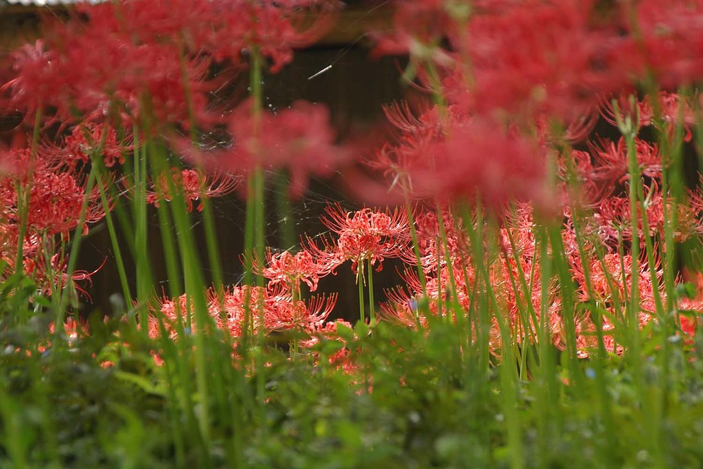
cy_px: 234
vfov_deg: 5.8
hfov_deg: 8.7
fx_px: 4628
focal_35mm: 237
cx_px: 352
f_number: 5.6
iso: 200
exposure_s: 1/45
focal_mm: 158
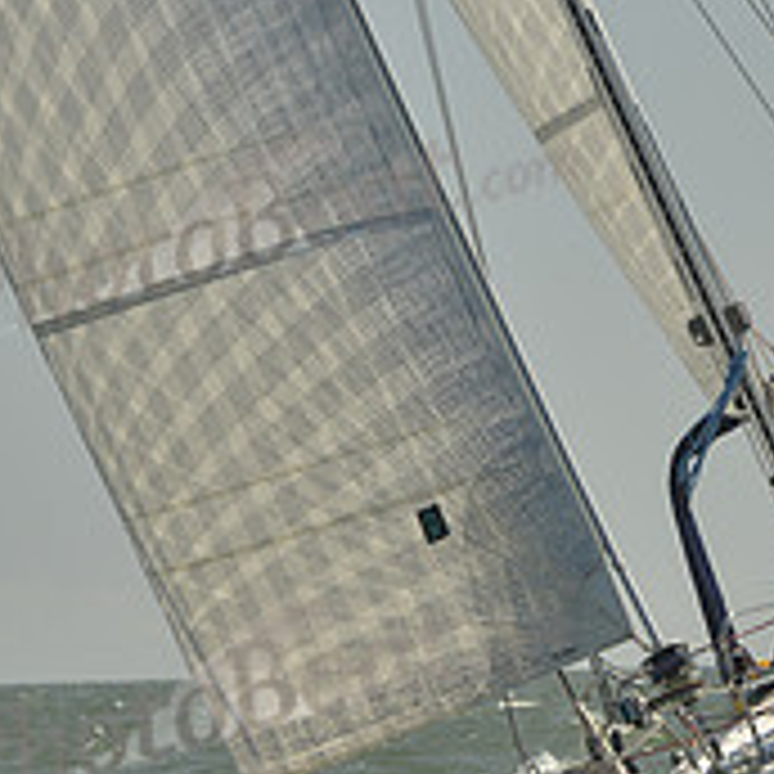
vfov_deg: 3.9
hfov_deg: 3.9
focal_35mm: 445
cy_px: 398
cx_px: 814
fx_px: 11257
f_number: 7.1
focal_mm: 155
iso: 280
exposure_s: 1/1000
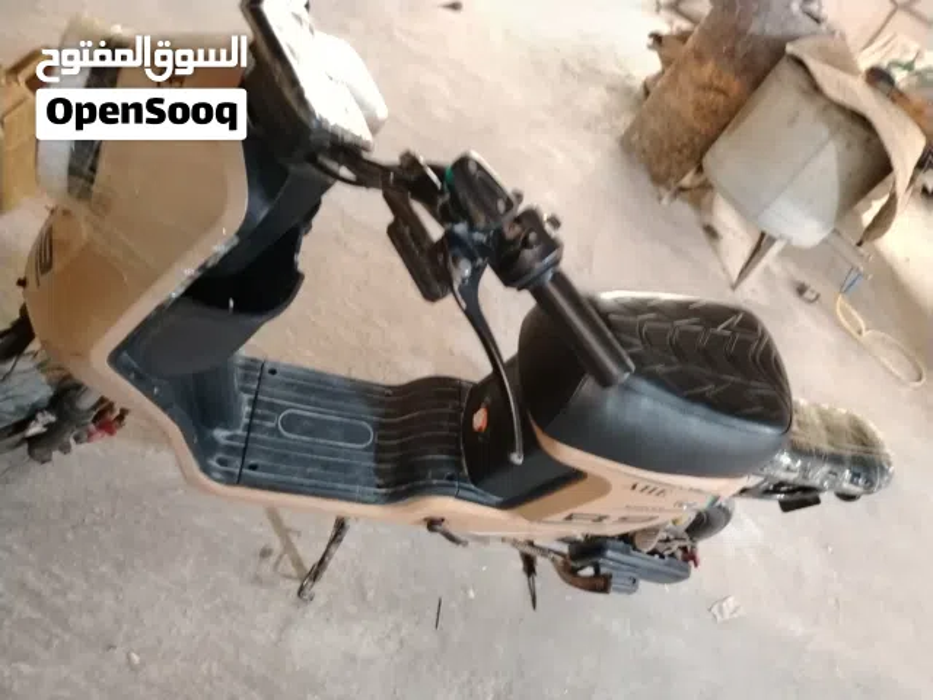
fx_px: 647
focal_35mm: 24
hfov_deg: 71.6
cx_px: 466
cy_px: 350
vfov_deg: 56.8
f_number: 1.75
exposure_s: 1/25
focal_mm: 5.25
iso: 2281
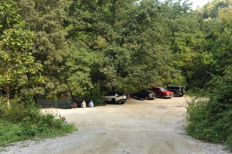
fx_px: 225
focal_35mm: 35
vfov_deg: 37.8
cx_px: 116
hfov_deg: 54.5
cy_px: 77
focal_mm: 35
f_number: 7.1
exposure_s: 1/125
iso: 250
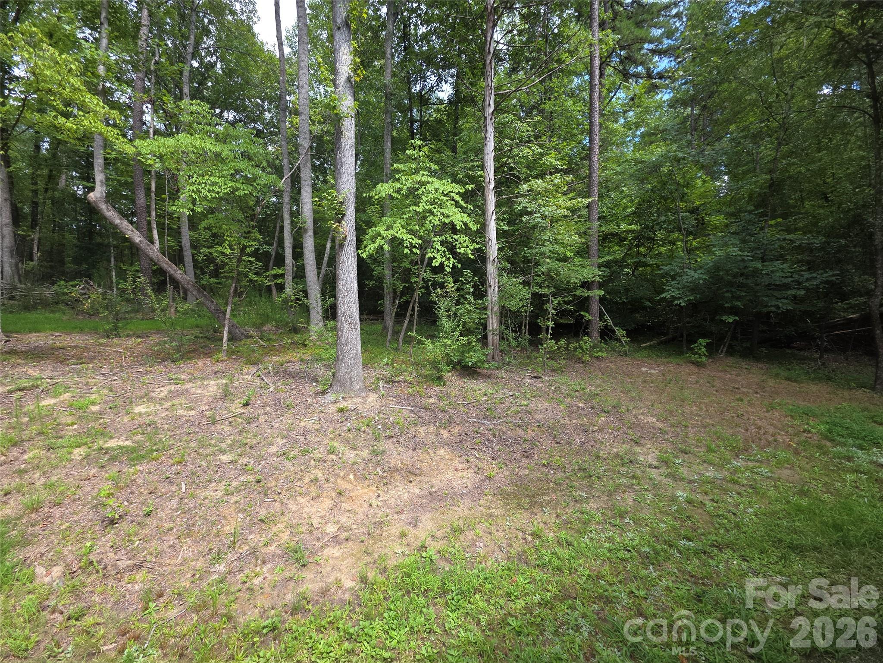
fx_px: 332
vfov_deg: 89.9
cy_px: 332
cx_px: 442
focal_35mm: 13
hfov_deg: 106.2
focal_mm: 2.2
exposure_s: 1/628
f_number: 1.9
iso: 40
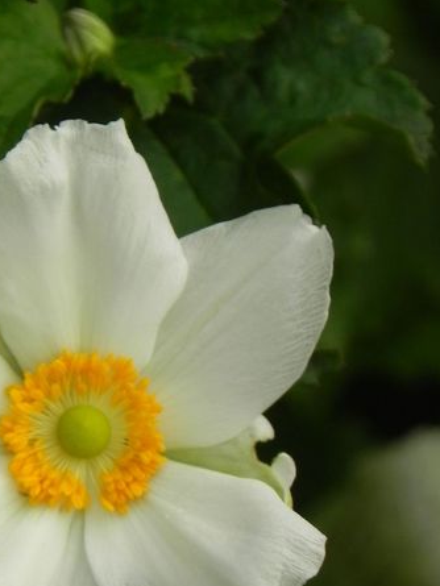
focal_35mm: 444
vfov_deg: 4.5
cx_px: 66
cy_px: 353
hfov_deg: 3.3
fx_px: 7521
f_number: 5
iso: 160
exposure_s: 1/320
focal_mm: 44
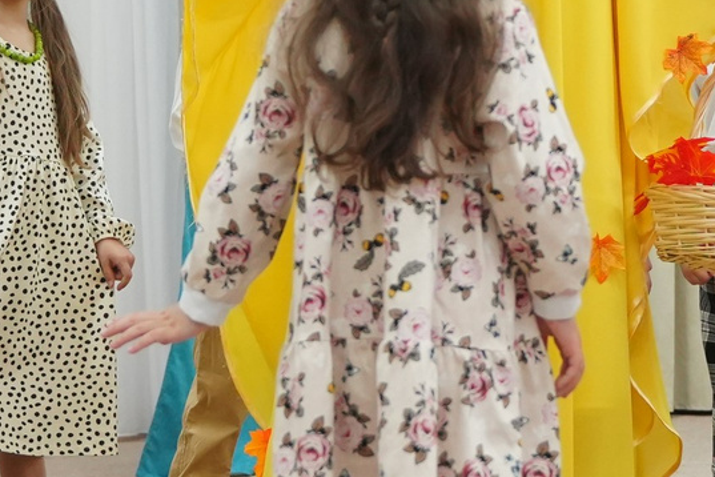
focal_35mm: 143
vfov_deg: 9.4
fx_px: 2840
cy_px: -134
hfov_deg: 14.3
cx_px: 419
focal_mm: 30
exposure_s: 1/320
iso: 1600
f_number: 2.8
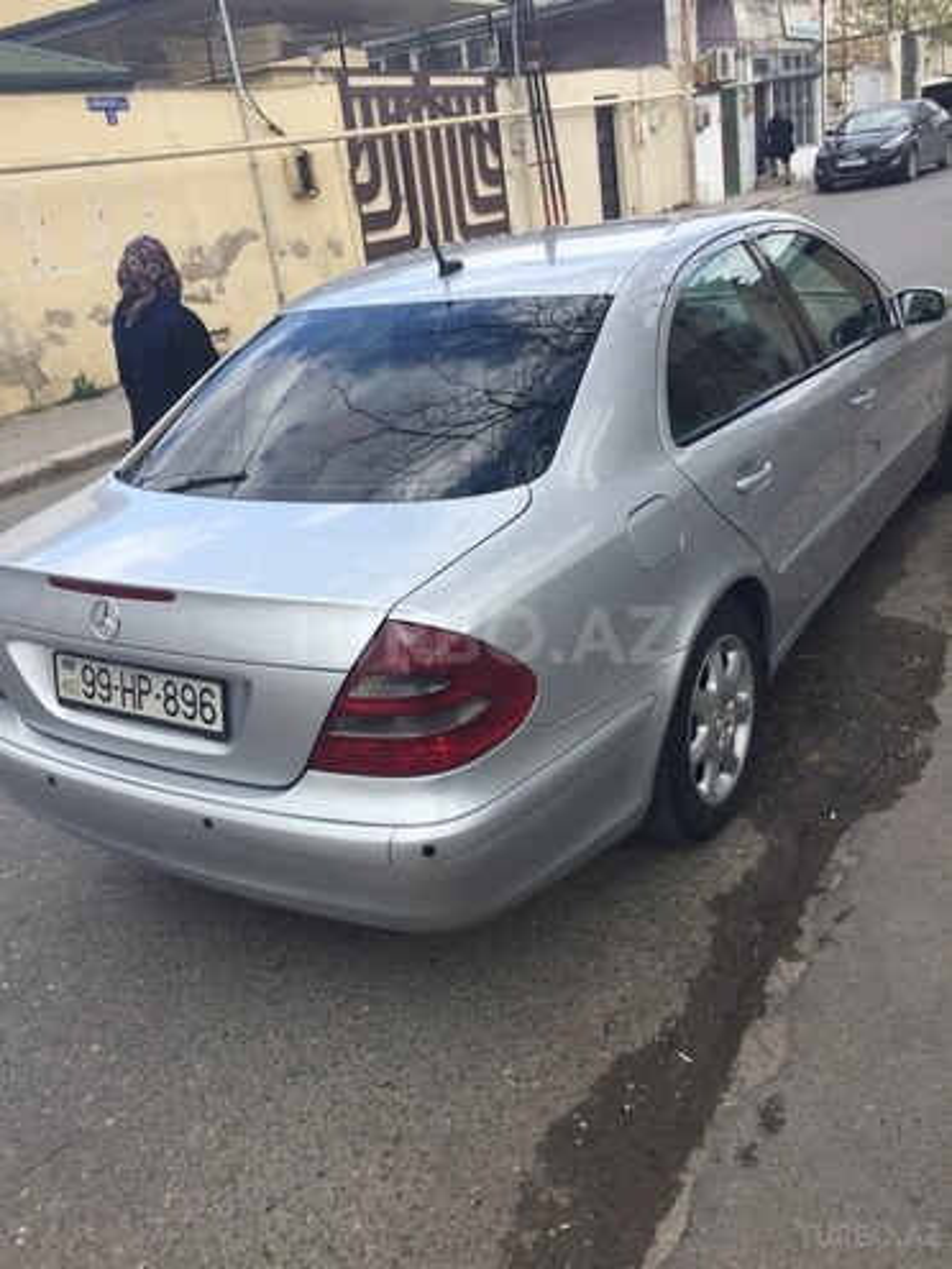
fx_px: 1063
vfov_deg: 61.7
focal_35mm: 29
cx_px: 476
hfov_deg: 48.2
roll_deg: +8.4
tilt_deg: -20.9
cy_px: 634
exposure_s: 1/824
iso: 32
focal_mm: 4.15
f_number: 2.2
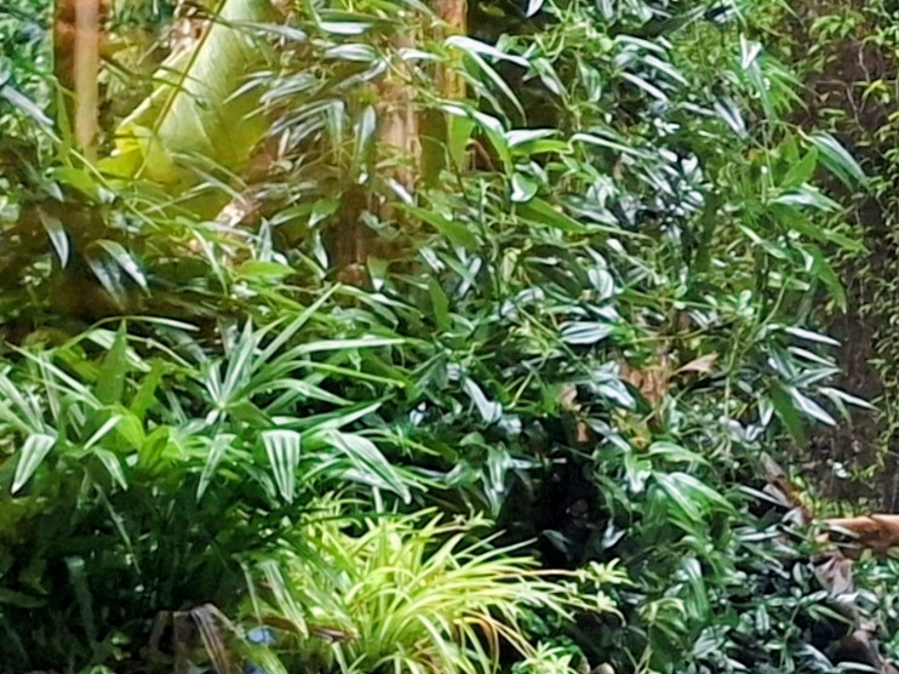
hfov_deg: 14.5
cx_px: 1647
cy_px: -50
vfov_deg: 12.4
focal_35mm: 118
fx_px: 3064
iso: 200
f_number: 1.8
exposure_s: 1/100
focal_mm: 5.54
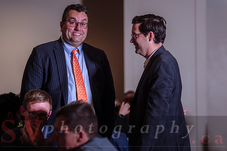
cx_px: 108
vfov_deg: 9.4
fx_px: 916
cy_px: 70
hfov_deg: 14.1
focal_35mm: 145
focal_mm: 135
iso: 1600
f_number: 2.8
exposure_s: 1/160
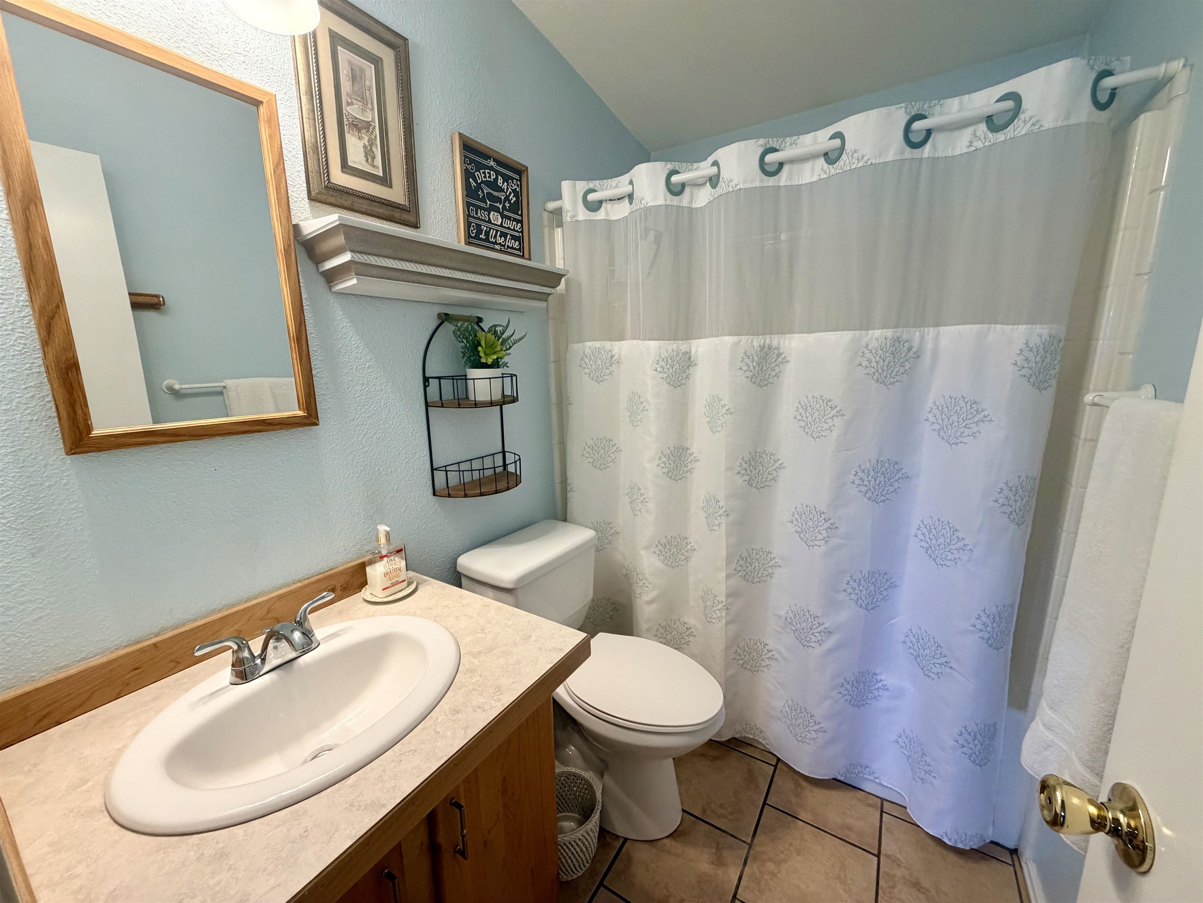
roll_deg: +1.7
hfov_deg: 102.1
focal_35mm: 14
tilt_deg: -11.8
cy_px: 452
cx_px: 602
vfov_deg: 85.7
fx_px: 487
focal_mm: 2.22
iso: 200
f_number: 2.2
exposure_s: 1/120
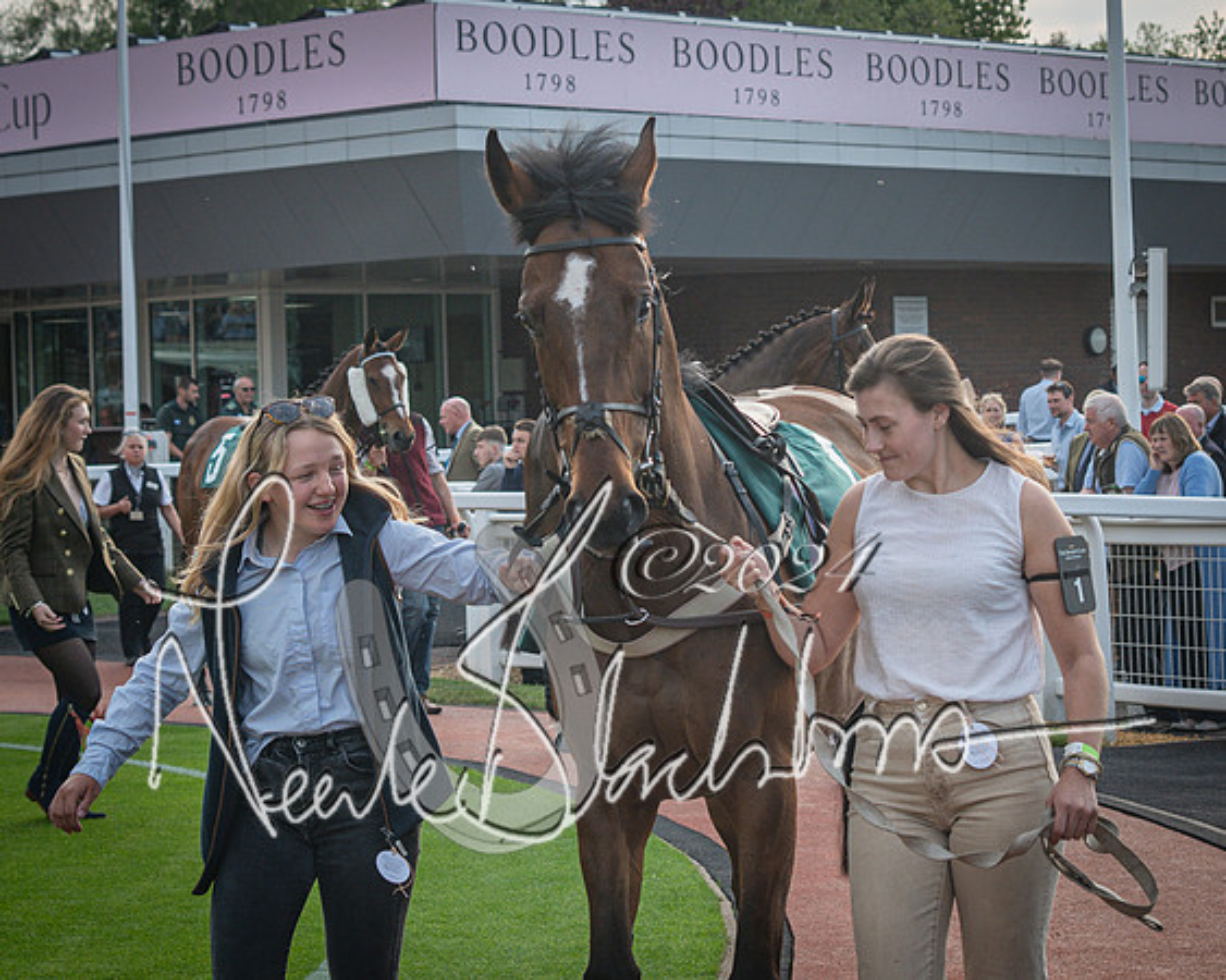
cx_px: 821
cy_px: 405
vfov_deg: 15.4
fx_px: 3623
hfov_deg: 19.1
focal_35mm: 100
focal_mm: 50
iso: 200
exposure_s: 1/640
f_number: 5
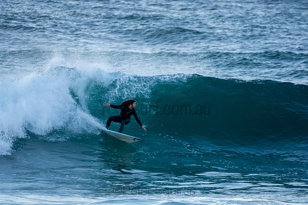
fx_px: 6418
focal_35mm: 750
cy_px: 102
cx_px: 154
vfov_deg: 1.8
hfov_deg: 2.7
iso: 320
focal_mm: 500
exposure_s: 1/250
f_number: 5.6
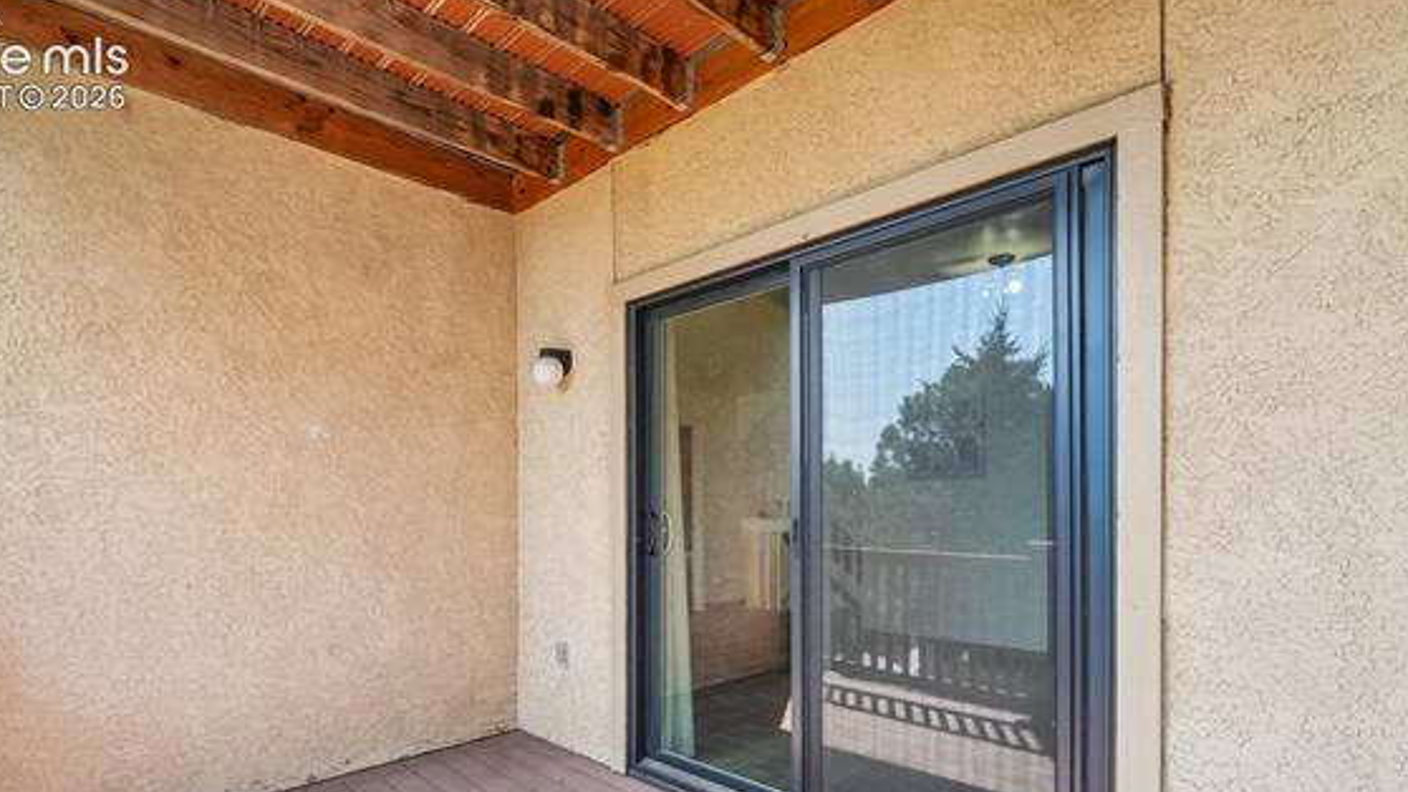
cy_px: 507
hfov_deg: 92.3
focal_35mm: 18
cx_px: 628
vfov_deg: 60.0
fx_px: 672
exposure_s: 1/80
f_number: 8
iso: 800
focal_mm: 10
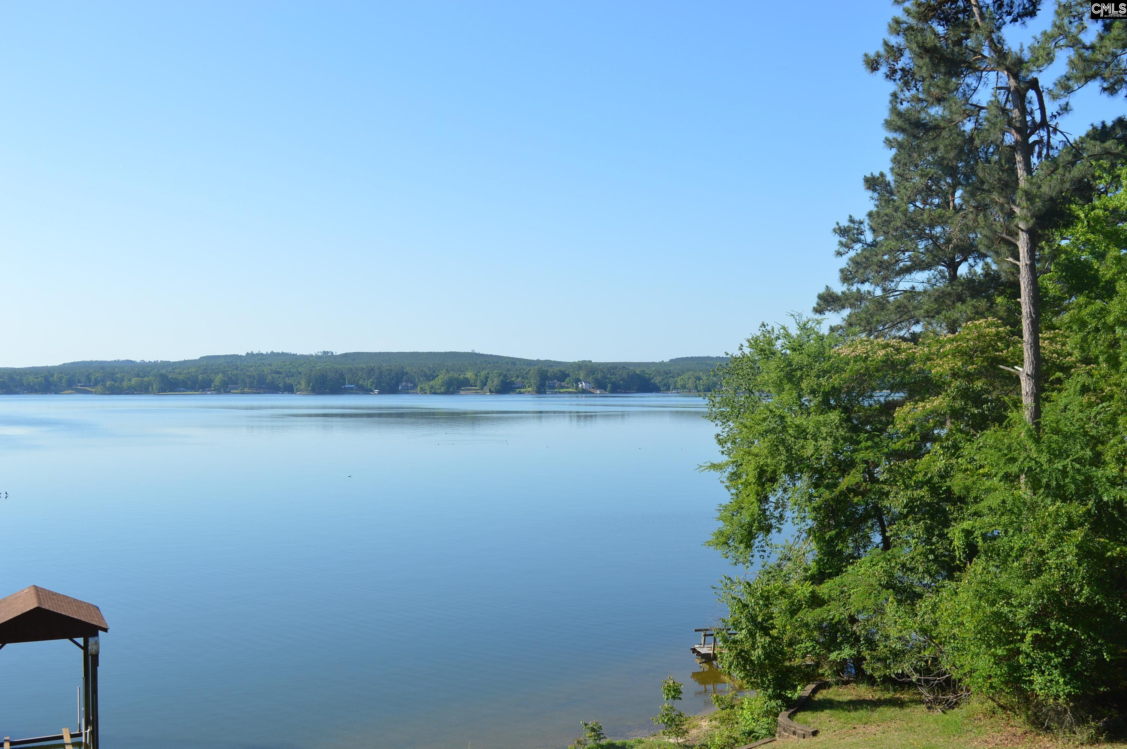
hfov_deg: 53.2
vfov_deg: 36.8
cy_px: 374
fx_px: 1126
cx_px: 564
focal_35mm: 36
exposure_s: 1/250
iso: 100
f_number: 8
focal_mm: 24
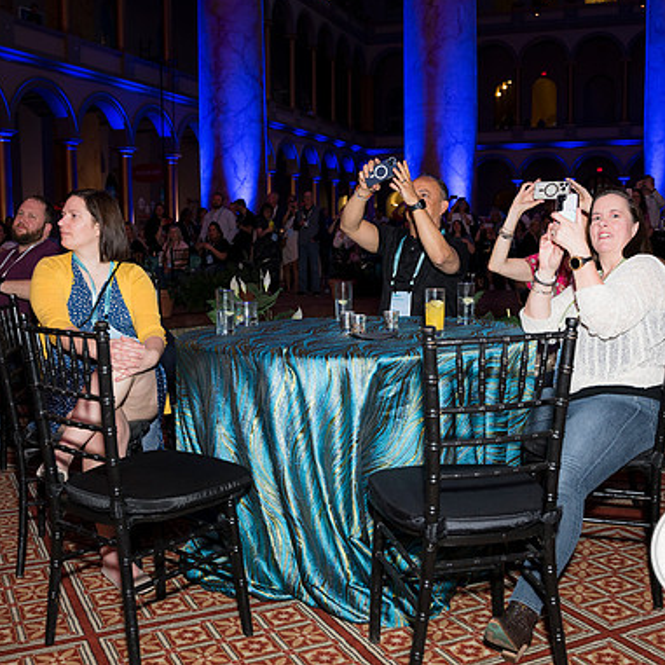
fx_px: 826
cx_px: 321
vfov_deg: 43.9
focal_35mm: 38
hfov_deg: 43.9
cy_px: 329
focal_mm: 28
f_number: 4
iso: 800
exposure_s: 1/100
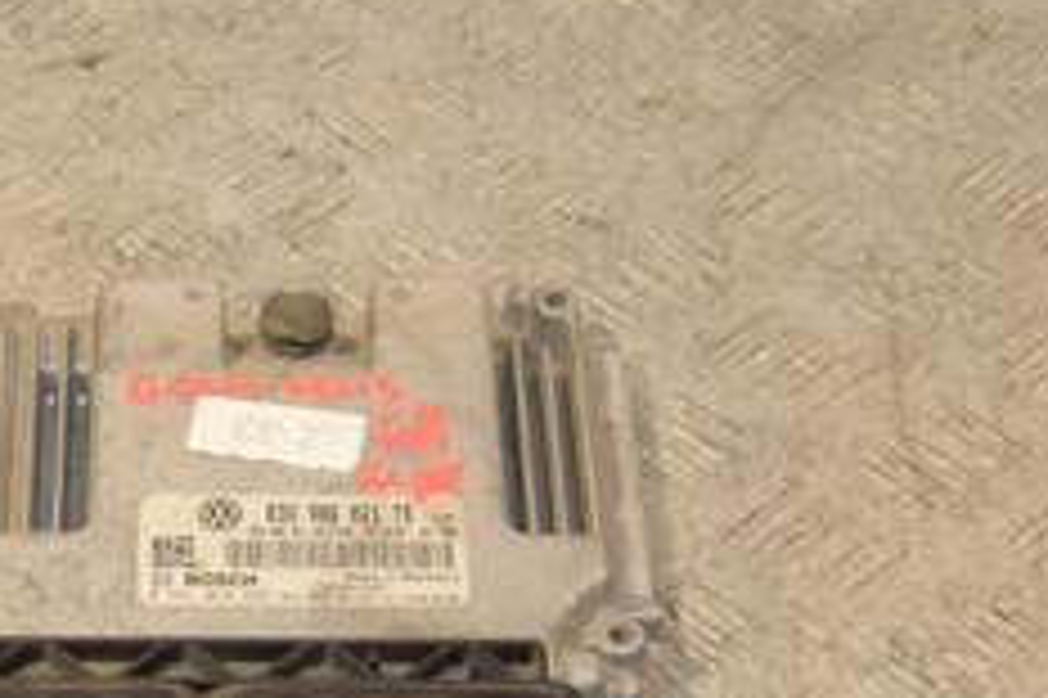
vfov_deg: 11.8
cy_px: 369
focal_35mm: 116
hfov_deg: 17.4
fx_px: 3374
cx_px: 121
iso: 800
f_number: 7.1
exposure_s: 1/200
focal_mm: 30
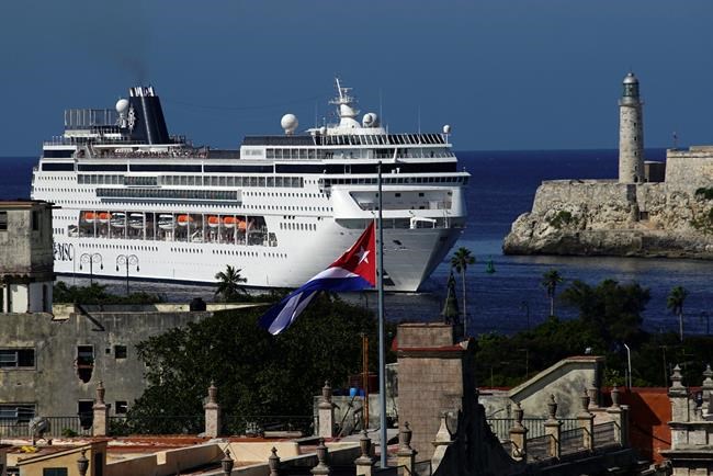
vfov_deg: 4.6
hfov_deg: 6.9
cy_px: 238
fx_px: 5944
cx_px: 356
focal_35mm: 300
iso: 100
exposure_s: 1/2500
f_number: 6.3
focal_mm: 200
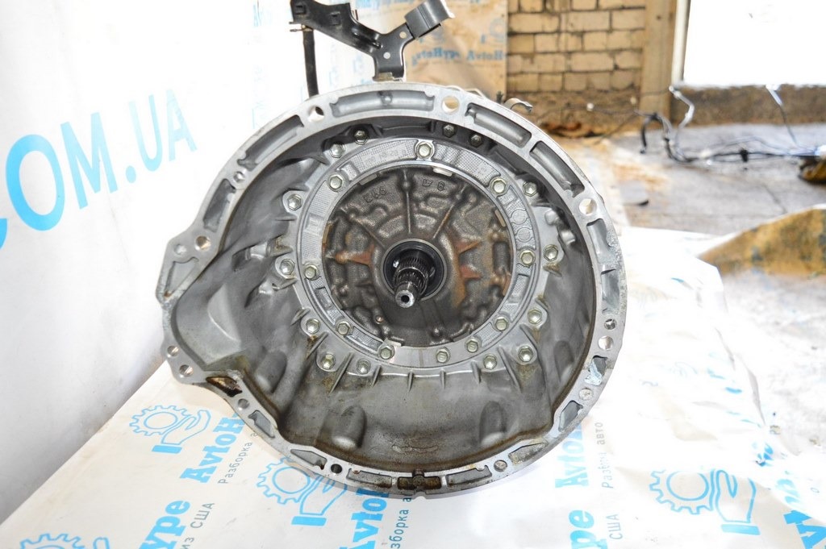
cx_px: 413
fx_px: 757
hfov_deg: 57.3
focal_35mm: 33
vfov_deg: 39.9
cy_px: 274
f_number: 3.8
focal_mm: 22
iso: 3200
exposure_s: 1/200
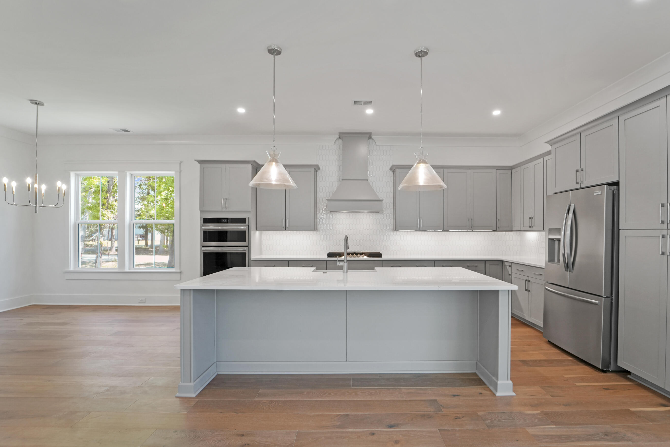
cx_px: 356
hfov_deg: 96.6
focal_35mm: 16
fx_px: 298
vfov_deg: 73.7
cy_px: 233
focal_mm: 14
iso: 500
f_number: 8
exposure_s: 1/20
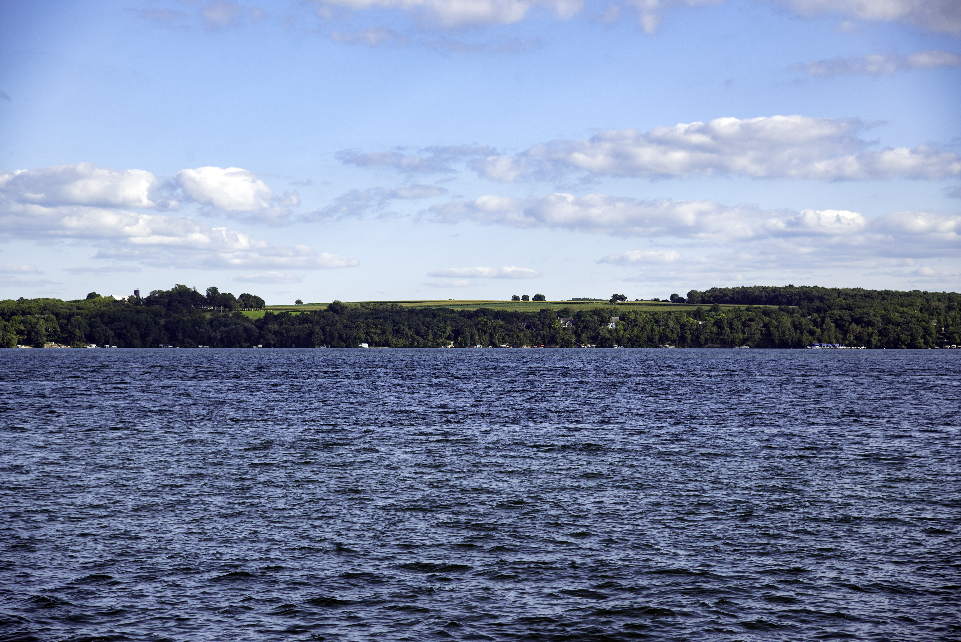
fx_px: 2457
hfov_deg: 22.1
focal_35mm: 92
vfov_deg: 14.9
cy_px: 321
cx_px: 480
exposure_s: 1/200
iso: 100
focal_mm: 92
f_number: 6.3
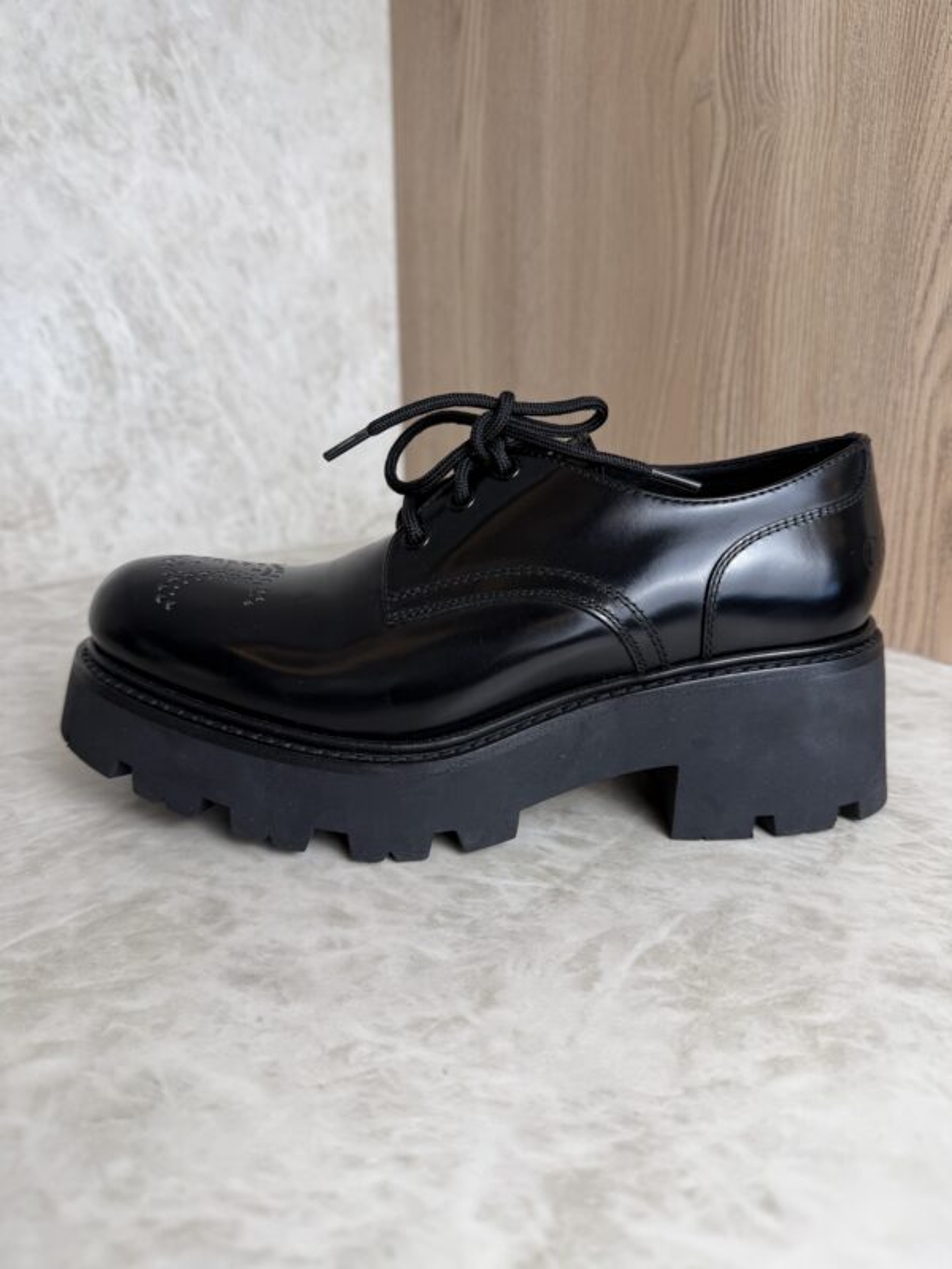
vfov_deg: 71.6
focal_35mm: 24
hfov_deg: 56.8
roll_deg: -0.4
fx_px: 880
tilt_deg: -18.0
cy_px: 634
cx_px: 476
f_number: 1.78
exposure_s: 1/120
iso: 80
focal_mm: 6.76
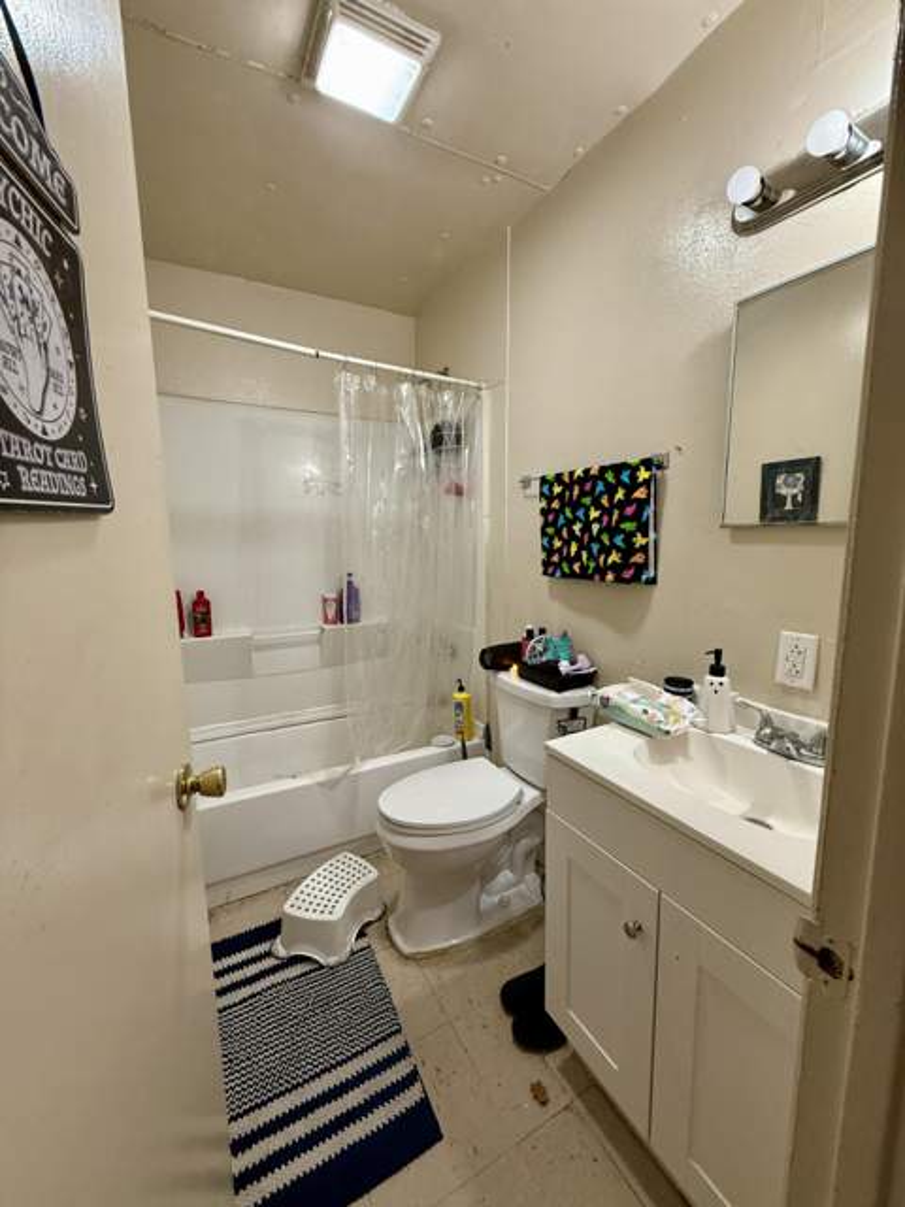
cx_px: 452
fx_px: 488
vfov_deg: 102.1
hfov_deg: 85.7
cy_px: 604
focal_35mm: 14
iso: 320
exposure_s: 1/60
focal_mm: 2.22
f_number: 2.2
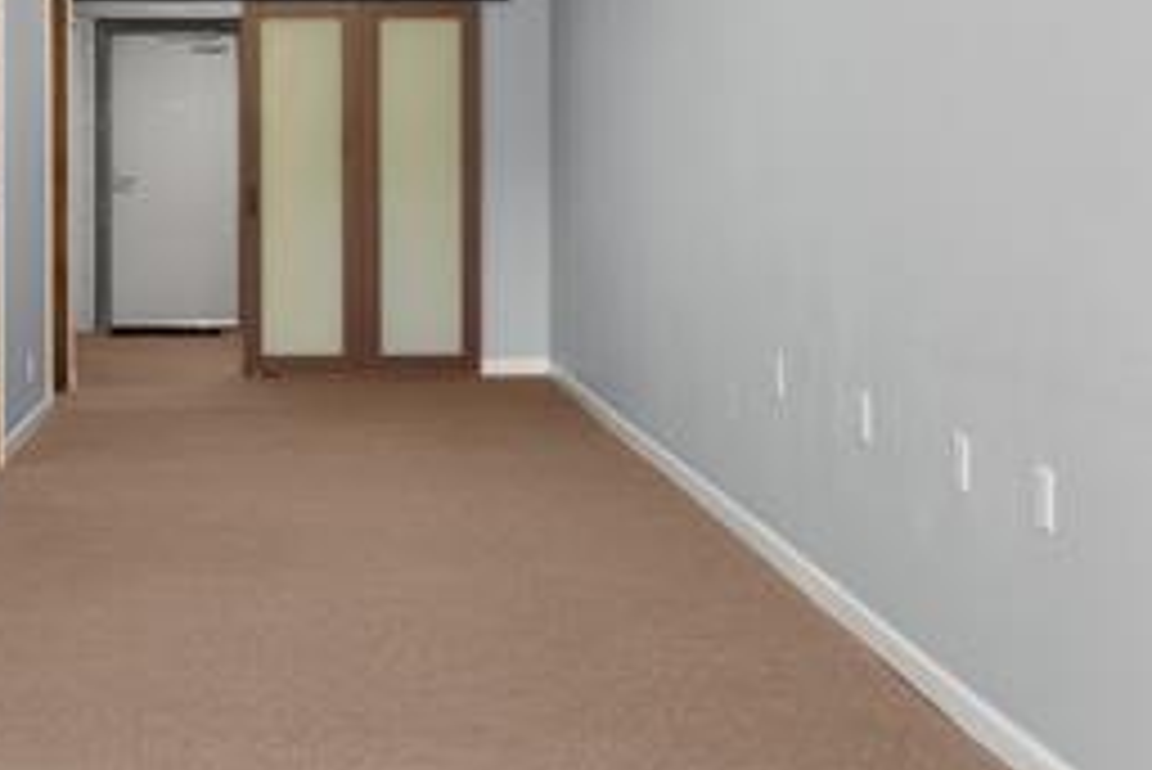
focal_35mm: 64
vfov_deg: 21.1
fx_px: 2049
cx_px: 364
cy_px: 189
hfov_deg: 31.1
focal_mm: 16
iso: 400
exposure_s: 1/13
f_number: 8
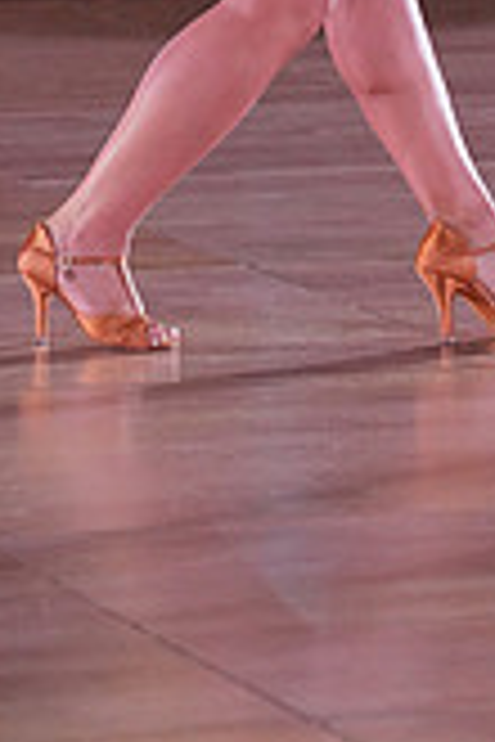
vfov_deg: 6.8
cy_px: -400
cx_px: 709
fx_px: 6166
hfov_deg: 4.6
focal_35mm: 299
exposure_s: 1/400
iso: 2000
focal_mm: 85
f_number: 4
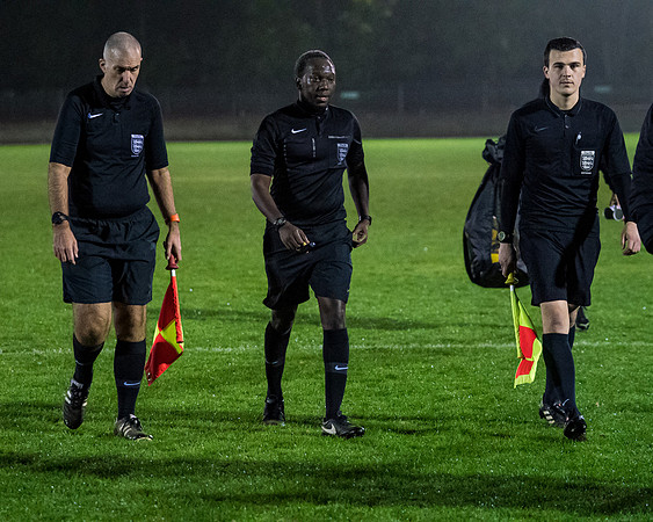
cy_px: 261
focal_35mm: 155
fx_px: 3003
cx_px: 261
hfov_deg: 12.4
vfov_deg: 9.9
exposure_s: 1/1000
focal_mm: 92
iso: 6400
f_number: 2.8
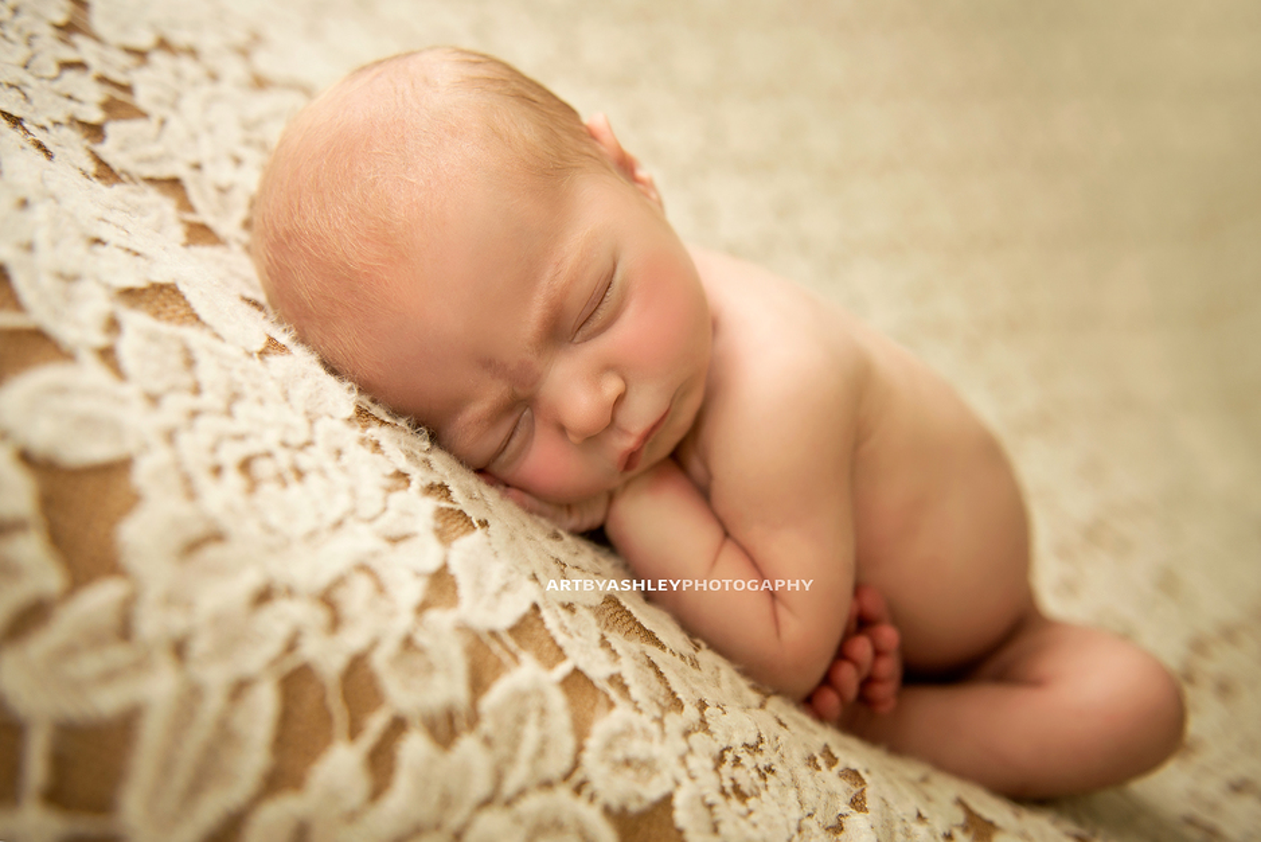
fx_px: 1086
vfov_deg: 42.4
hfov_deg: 60.3
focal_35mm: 31
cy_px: 421
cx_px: 630
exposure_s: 1/200
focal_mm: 31
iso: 360
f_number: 2.8
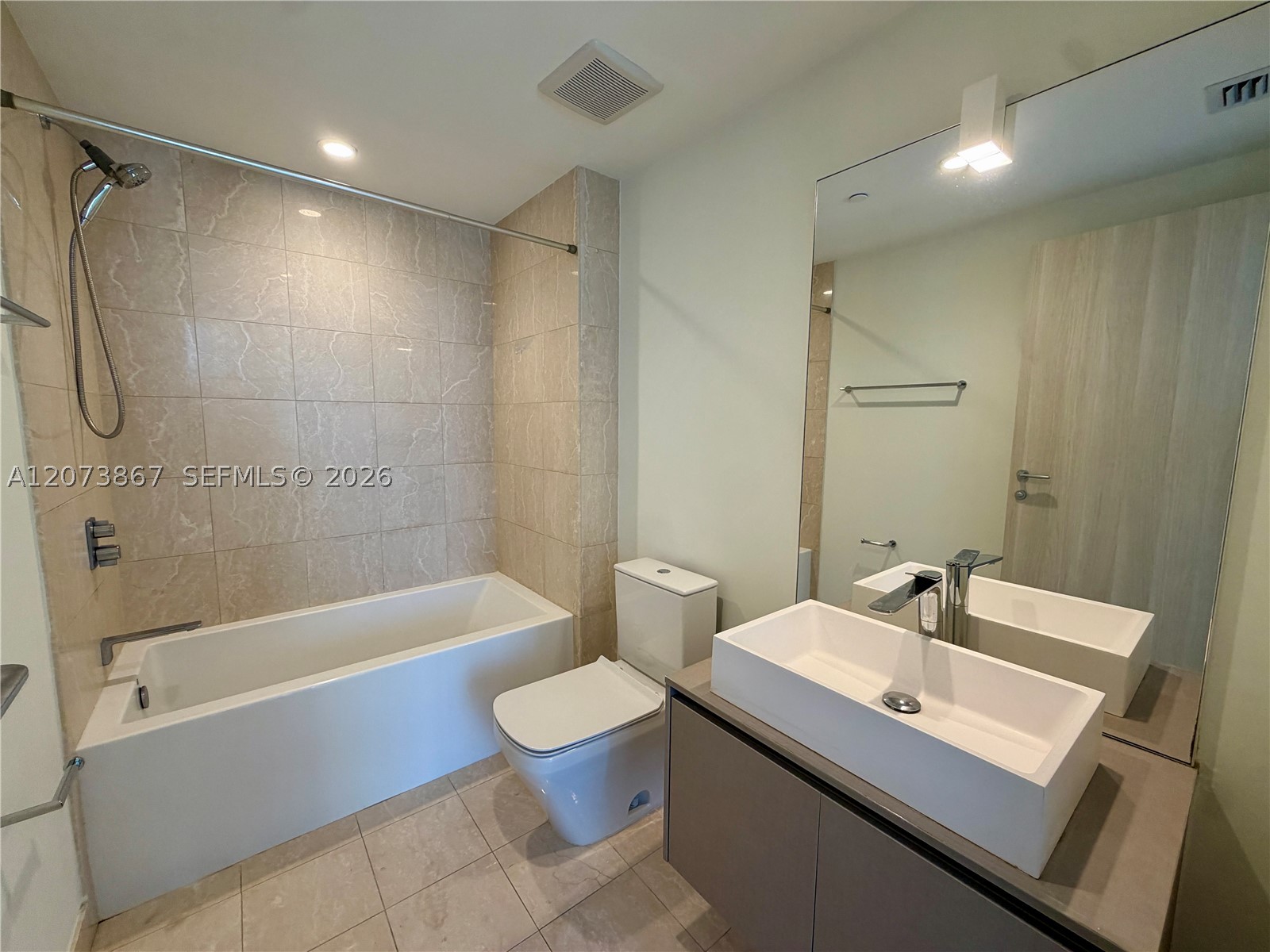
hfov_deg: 102.1
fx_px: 514
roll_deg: -0.8
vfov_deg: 85.7
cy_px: 476
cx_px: 635
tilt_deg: -6.4
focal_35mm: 14
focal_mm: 2.22
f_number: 2.2
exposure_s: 1/120
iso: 125
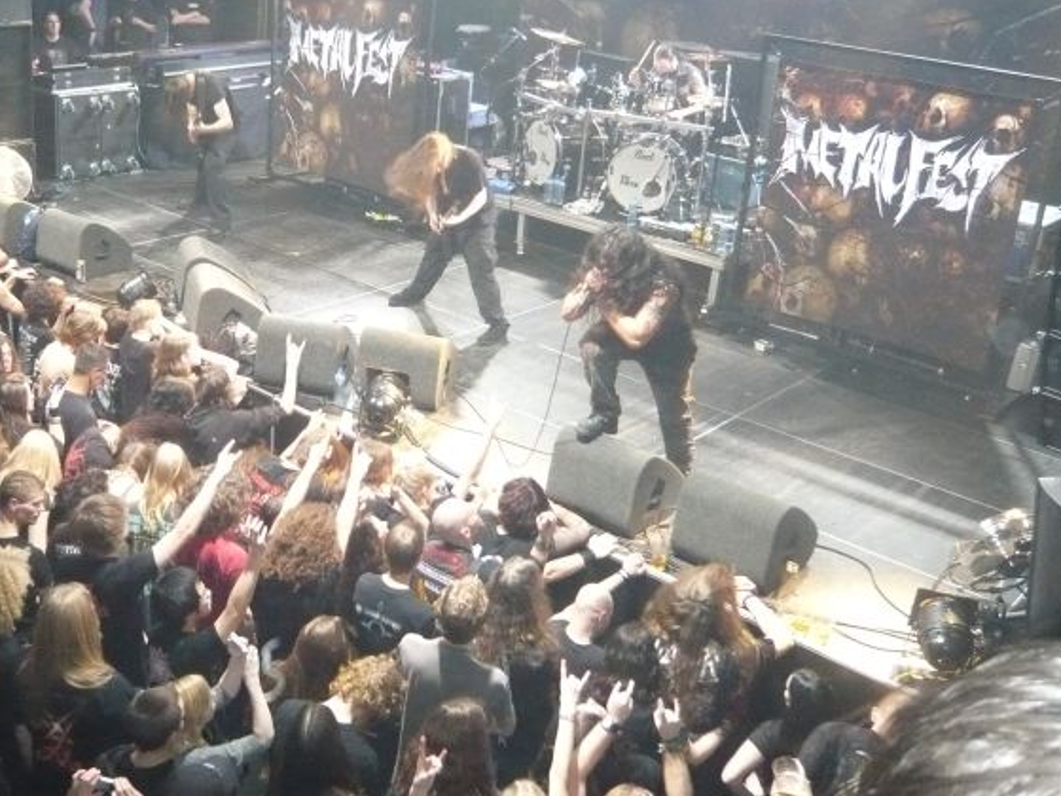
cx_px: 377
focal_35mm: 40
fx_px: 1226
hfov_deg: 46.3
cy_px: 273
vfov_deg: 35.6
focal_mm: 4.6
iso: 640
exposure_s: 1/30
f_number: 2.8
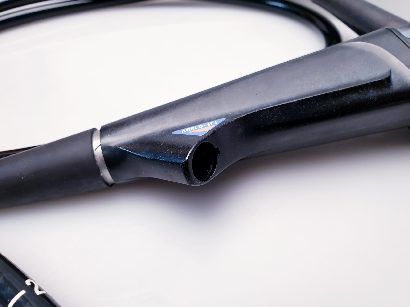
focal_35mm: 26
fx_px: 308
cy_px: 154
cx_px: 205
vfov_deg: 53.1
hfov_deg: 67.3
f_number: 2.4
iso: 80
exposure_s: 1/50
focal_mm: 4.3
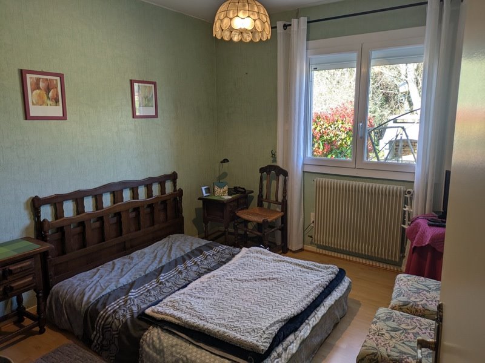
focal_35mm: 25
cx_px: 242
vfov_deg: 54.9
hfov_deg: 69.4
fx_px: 350
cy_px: 182
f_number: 1.89
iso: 47
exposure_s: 1/142
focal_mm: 5.43
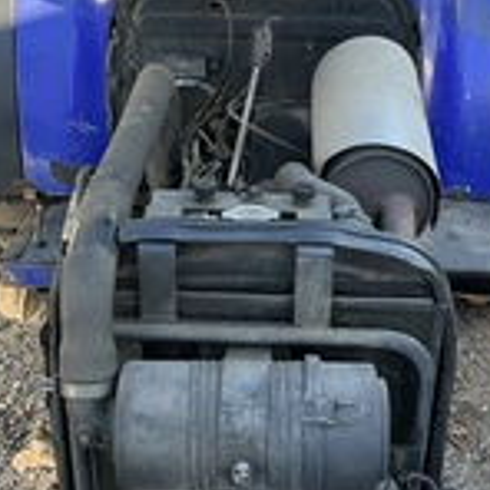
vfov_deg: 25.7
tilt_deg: -34.8
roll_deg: -1.0
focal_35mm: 67
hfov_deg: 25.7
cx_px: 248
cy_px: 305
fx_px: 1073
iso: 40
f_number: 1.8
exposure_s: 1/122
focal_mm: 3
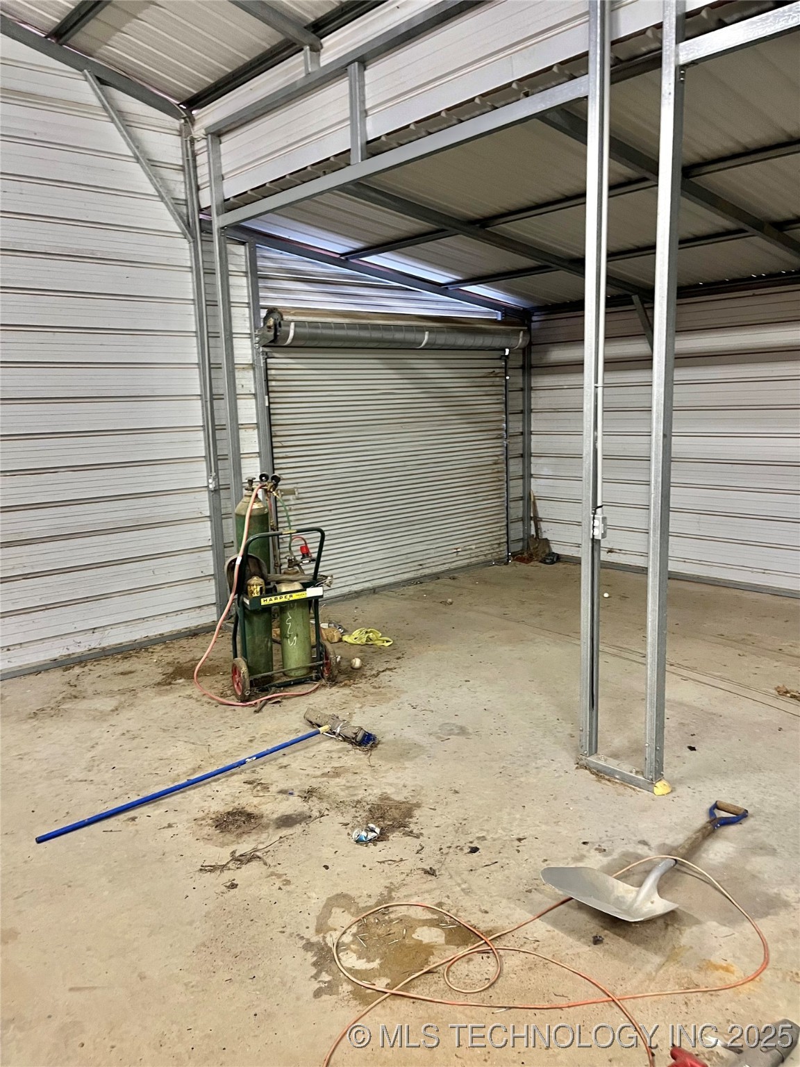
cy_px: 534
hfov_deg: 53.1
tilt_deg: -9.4
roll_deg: +2.2
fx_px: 801
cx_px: 400
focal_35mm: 26
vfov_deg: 67.3
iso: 400
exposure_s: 1/40
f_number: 1.6
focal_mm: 5.1
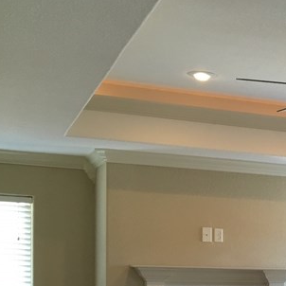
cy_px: 308
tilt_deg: -3.0
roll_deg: -1.0
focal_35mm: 87
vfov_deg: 19.2
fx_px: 813
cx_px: 398
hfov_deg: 18.2
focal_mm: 4.15
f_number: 2.2
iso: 80
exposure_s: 1/30
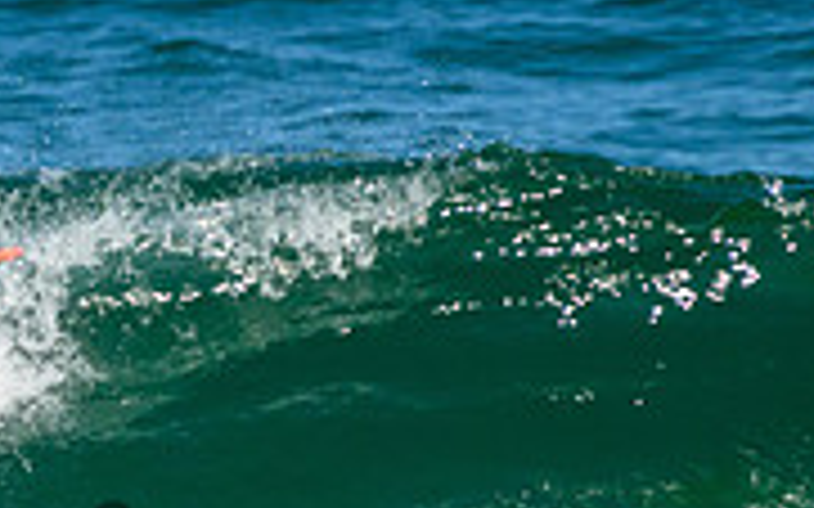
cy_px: 406
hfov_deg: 0.7
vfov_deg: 0.4
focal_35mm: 3005
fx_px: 66643
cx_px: -128
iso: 1100
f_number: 11
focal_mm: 800
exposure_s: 1/2000
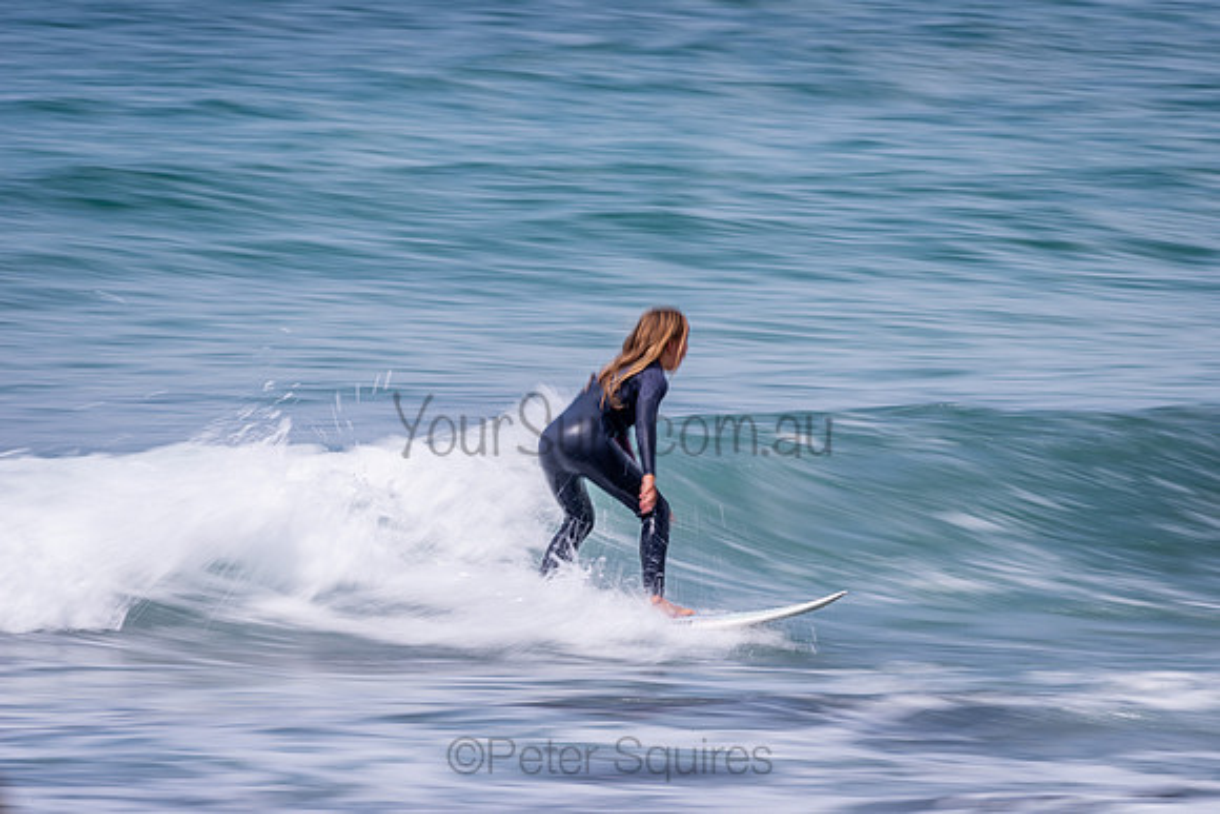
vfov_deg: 2.8
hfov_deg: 4.1
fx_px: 16948
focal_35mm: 500
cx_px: 610
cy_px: 407
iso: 64
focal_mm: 500
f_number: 20
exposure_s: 1/20
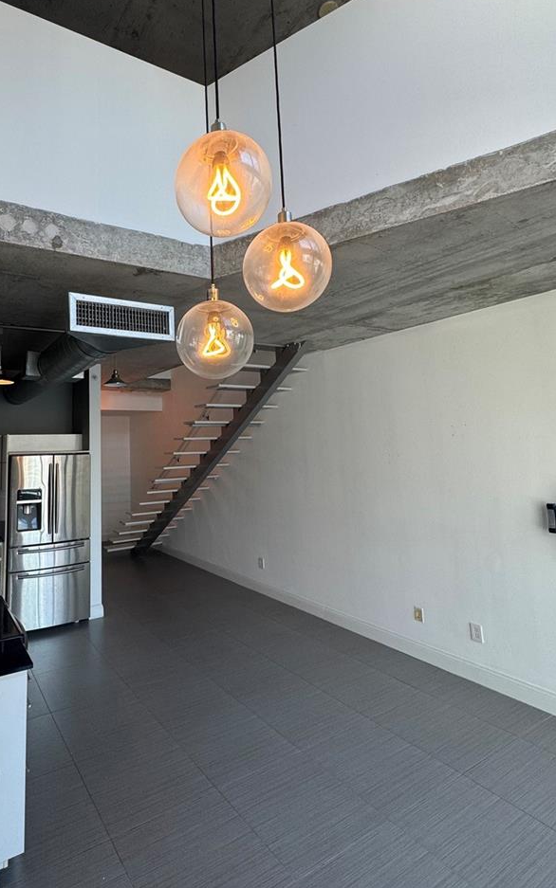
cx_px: 179
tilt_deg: +6.9
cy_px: 389
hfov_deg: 60.6
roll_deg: +1.5
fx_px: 460
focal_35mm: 19
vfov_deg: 87.6
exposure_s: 1/120
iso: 100
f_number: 2.2
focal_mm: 2.22
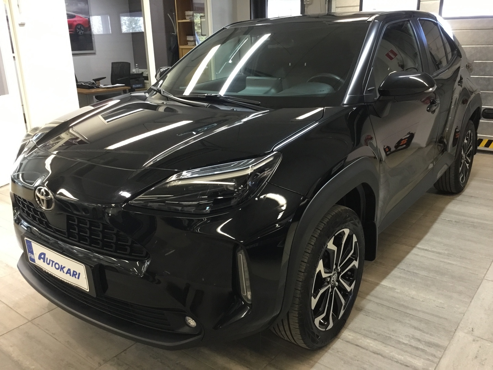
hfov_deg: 58.4
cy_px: 185
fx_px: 442
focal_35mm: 31
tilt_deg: -17.8
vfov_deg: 45.4
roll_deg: +2.6
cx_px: 246
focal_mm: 3.3
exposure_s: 1/33
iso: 160
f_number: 2.4
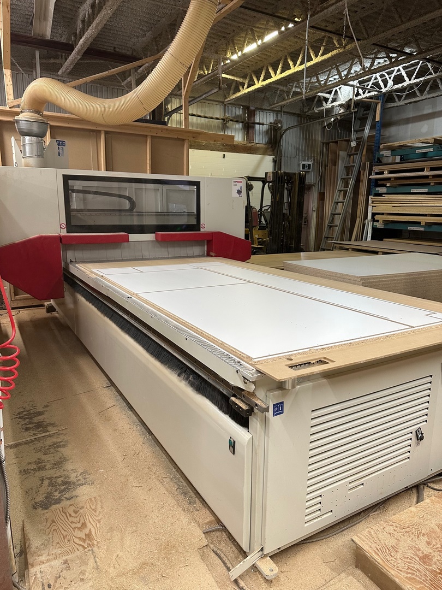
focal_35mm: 24
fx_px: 409
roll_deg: -0.1
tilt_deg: -11.5
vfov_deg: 71.6
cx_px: 221
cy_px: 295
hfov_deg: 56.8
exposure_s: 1/120
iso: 200
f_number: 1.78
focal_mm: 6.86
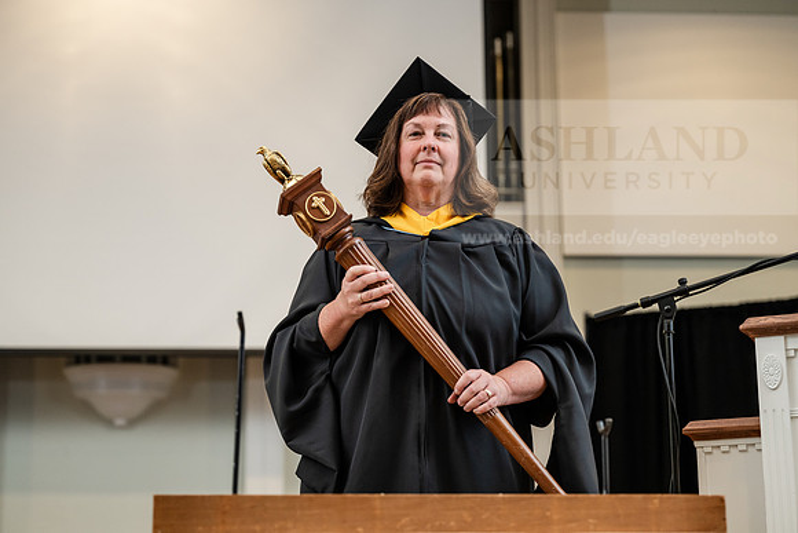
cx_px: 399
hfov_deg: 28.4
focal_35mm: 71
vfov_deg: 19.2
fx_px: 1574
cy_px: 266
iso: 1250
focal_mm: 71
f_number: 3.2
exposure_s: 1/200
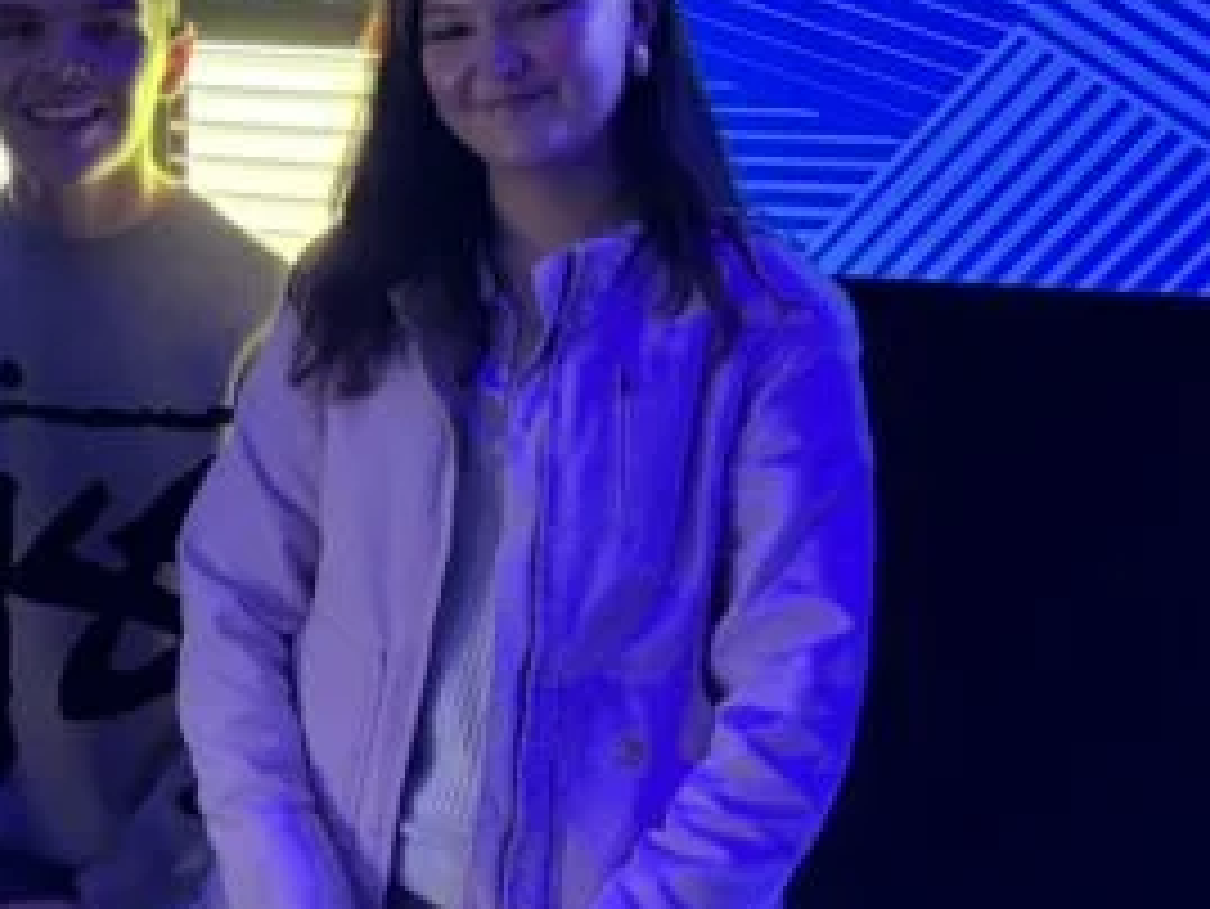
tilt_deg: -11.9
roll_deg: -1.5
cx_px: 135
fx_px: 3462
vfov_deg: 14.9
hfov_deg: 19.5
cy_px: 598
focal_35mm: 99
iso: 800
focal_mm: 5.96
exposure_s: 1/30
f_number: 1.6
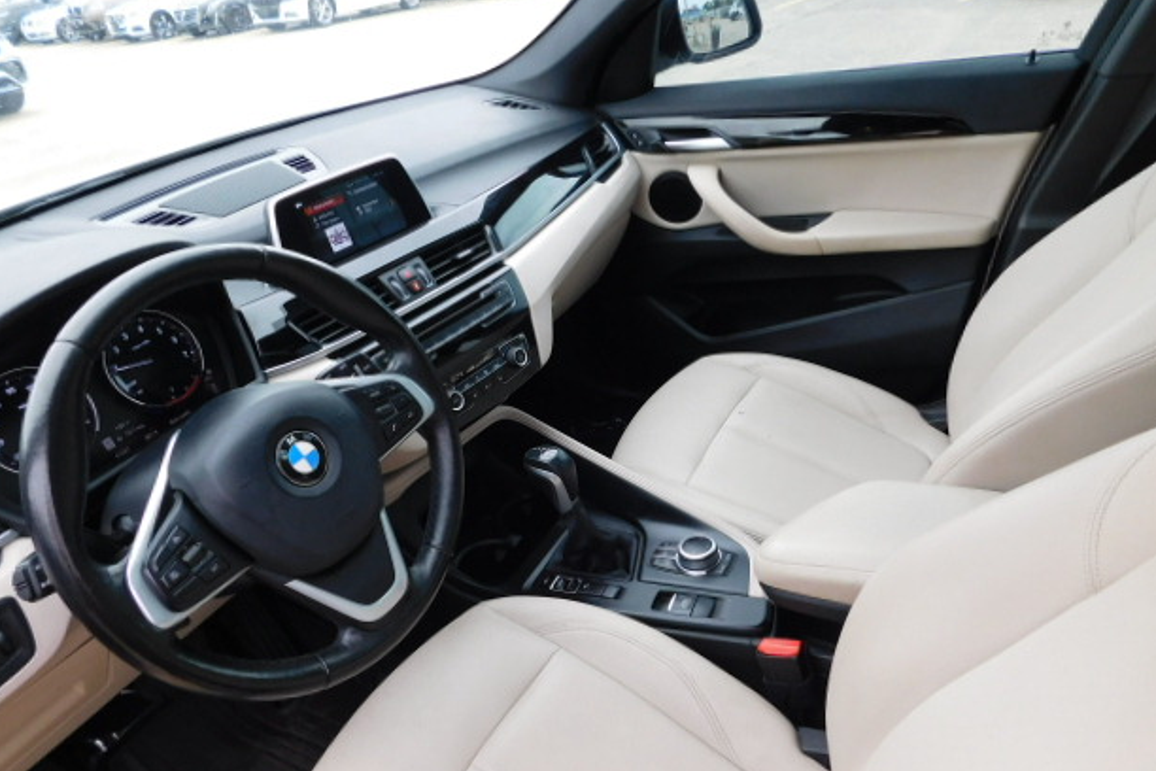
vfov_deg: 51.2
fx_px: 803
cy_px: 429
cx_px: 565
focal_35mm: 25
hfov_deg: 71.5
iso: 125
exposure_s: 1/100
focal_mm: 4
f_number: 3
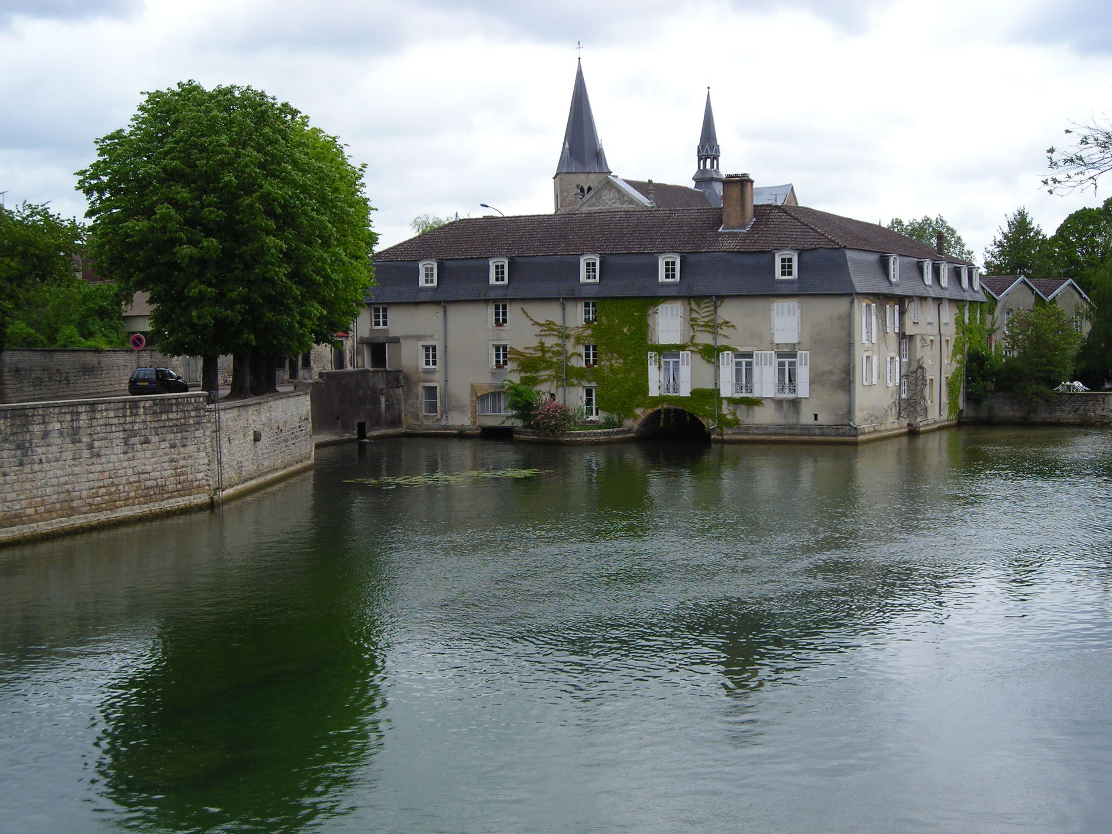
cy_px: 424
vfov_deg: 30.3
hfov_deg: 39.7
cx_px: 565
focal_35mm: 48
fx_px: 1542
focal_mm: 7.8
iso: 50
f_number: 3.4
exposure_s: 1/367
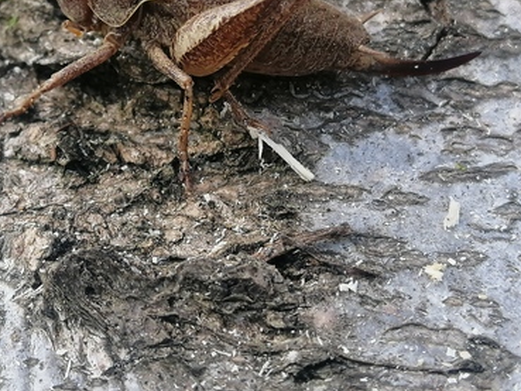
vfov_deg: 15.2
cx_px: 196
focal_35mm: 97
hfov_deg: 20.2
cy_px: 80
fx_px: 1460
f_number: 1.8
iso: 50
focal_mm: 3.95
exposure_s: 1/148
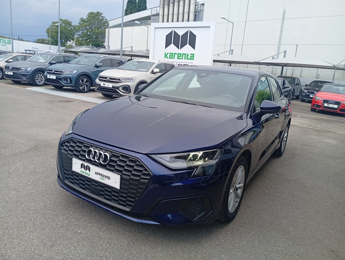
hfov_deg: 65.2
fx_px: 269
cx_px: 172
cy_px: 130
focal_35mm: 27
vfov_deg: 51.5
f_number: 1.8
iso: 52
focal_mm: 3.98
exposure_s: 1/100
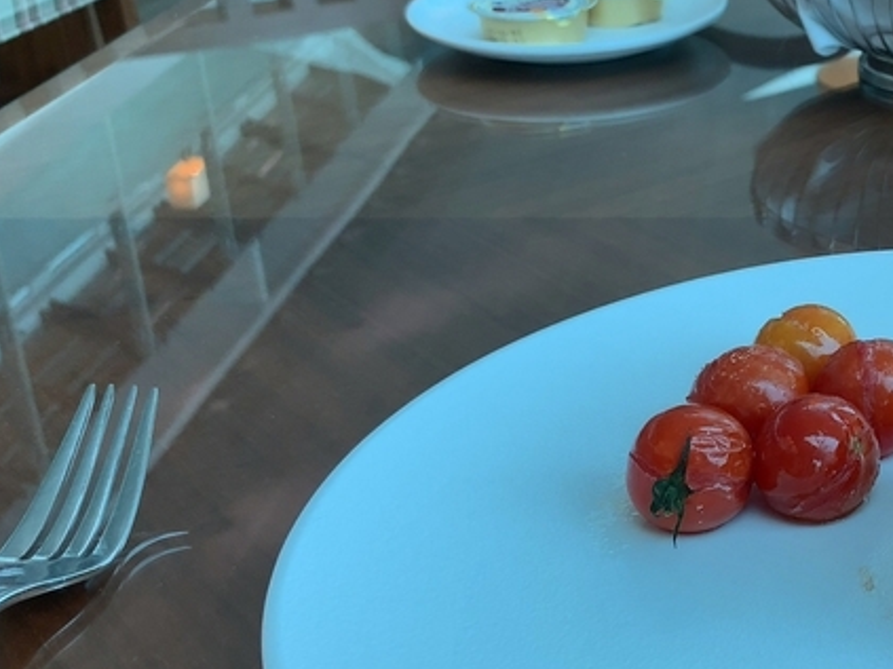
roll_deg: +0.2
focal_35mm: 63
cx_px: 931
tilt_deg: -23.7
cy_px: 300
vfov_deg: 23.3
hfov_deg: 28.5
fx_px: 1625
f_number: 1.8
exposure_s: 1/170
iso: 25
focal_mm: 4.25
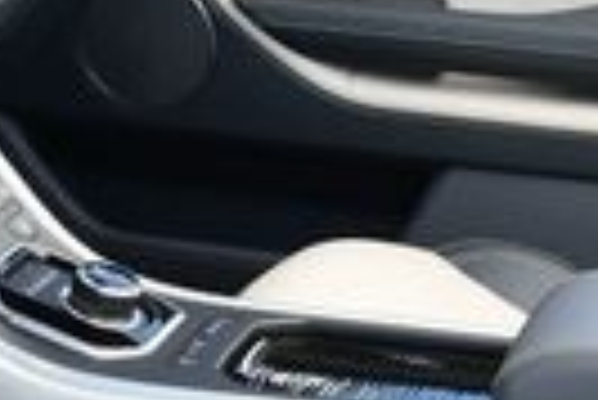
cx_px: 216
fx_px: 2877
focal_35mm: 173
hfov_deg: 11.9
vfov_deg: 7.9
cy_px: 490
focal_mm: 18
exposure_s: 1/250
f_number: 5.6
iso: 280
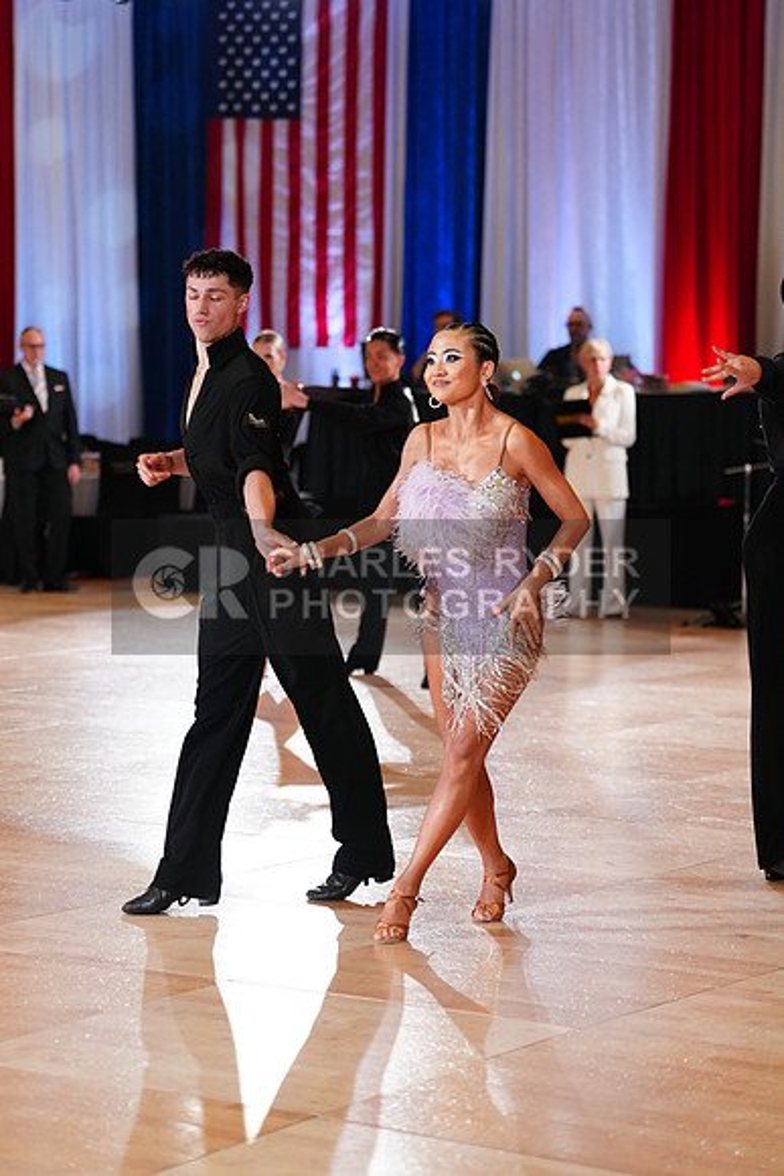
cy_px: 588
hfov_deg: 14.7
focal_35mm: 93
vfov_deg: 21.9
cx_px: 392
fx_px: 3036
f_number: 2.8
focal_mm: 93
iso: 1600
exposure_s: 1/400
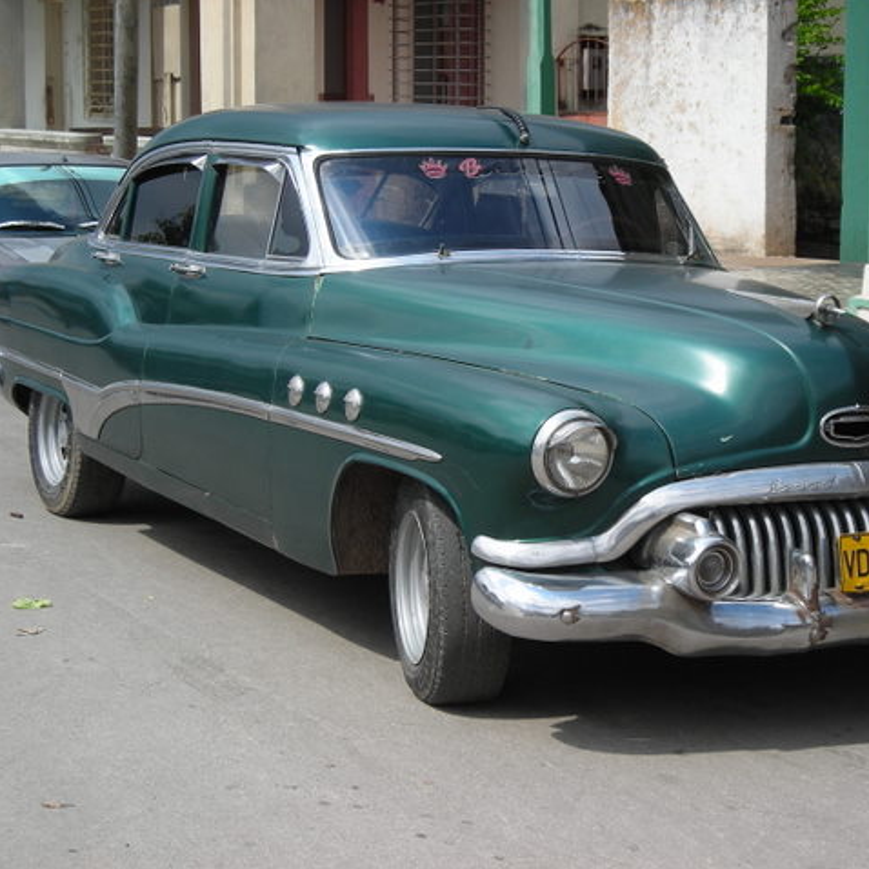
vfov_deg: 22.5
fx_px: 2187
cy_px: 434
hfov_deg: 22.4
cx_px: 549
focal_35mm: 77
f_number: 3.9
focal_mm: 10.8
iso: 50
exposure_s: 1/420
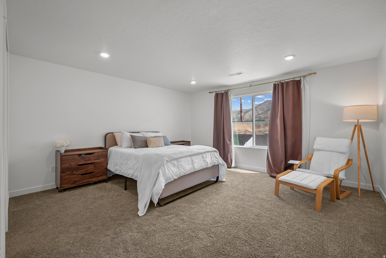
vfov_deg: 75.5
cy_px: 129
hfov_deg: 98.5
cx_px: 193
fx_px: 166
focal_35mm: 16
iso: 500
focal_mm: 15.5
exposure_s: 1/8
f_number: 8
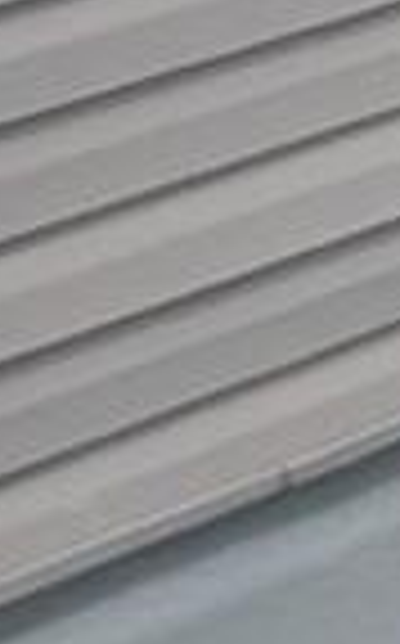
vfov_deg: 14.2
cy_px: -266
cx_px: 2912
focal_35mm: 139
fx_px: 2432
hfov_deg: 4.2
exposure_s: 1/2212
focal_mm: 1.95
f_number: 2.2
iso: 50
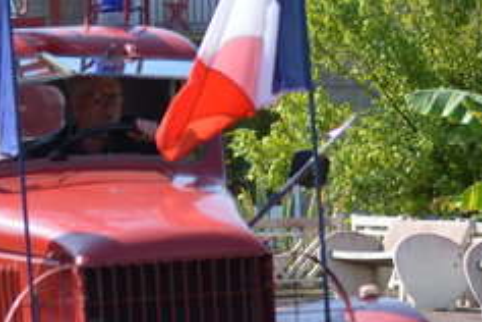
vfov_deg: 3.8
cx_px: 119
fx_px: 4860
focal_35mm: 363
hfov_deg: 5.7
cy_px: 244
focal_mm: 82
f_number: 4.2
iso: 100
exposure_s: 1/400
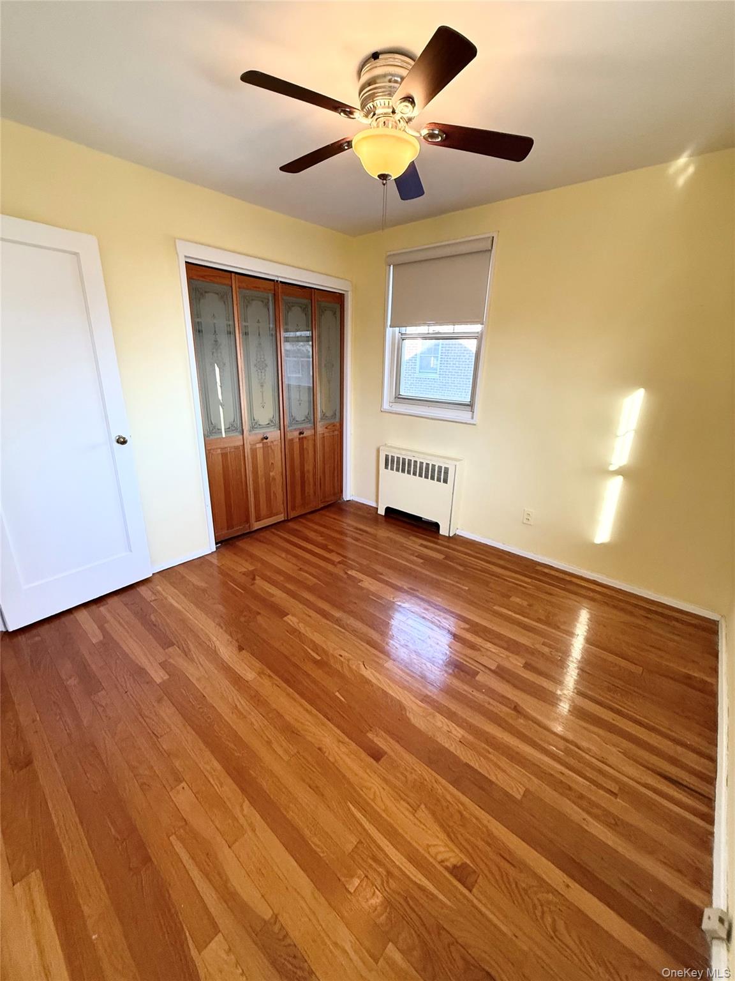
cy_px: 490
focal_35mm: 14
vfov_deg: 102.1
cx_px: 368
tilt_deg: -18.7
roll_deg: -2.4
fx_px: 396
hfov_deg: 85.7
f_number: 2.2
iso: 400
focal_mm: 2.22
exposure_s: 1/120
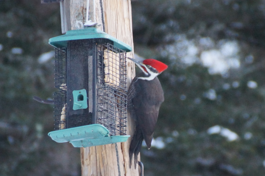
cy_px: 88
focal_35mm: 375
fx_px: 2759
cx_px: 132
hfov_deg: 5.5
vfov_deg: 3.7
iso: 1600
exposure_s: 1/80
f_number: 6.3
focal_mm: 250
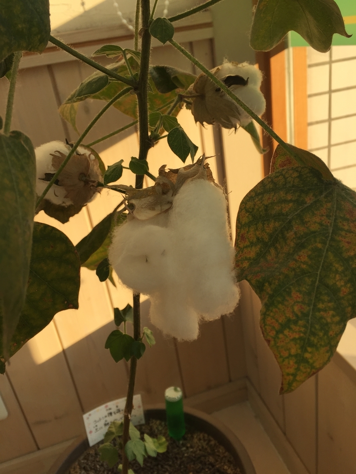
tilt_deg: -25.1
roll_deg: +8.0
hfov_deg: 48.2
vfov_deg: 61.7
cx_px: 178
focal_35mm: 29
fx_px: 398
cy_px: 237
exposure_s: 1/549
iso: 32
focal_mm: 4.15
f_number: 2.2
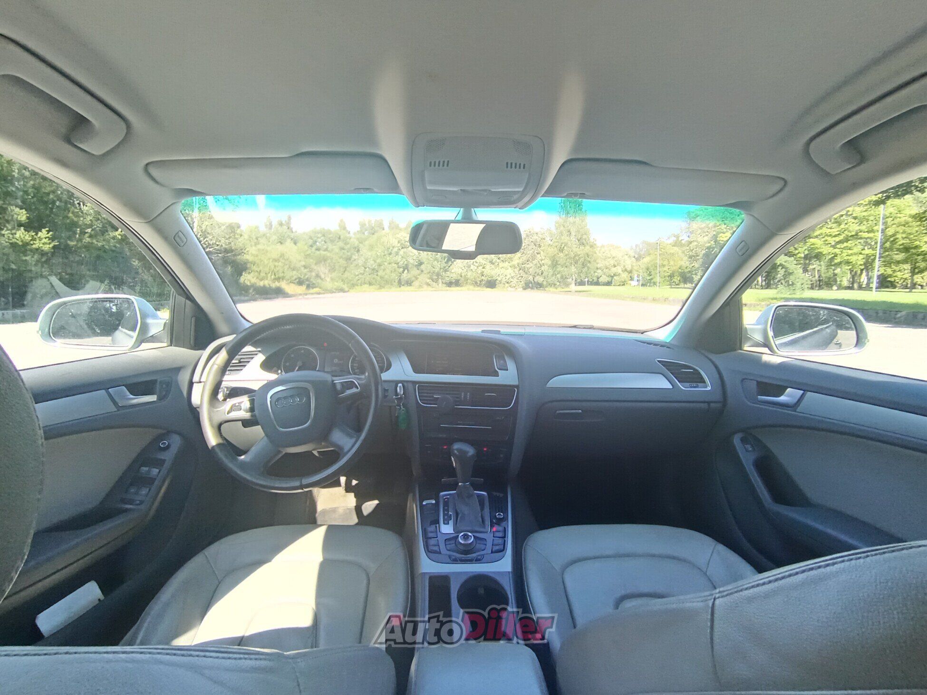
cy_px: 348
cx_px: 464
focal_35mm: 17
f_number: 2.2
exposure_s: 1/100
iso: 127
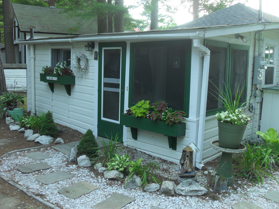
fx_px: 282
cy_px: 104
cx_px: 140
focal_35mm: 35
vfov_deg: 40.7
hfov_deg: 52.6
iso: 100
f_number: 2.8
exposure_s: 1/90
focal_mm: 6.2
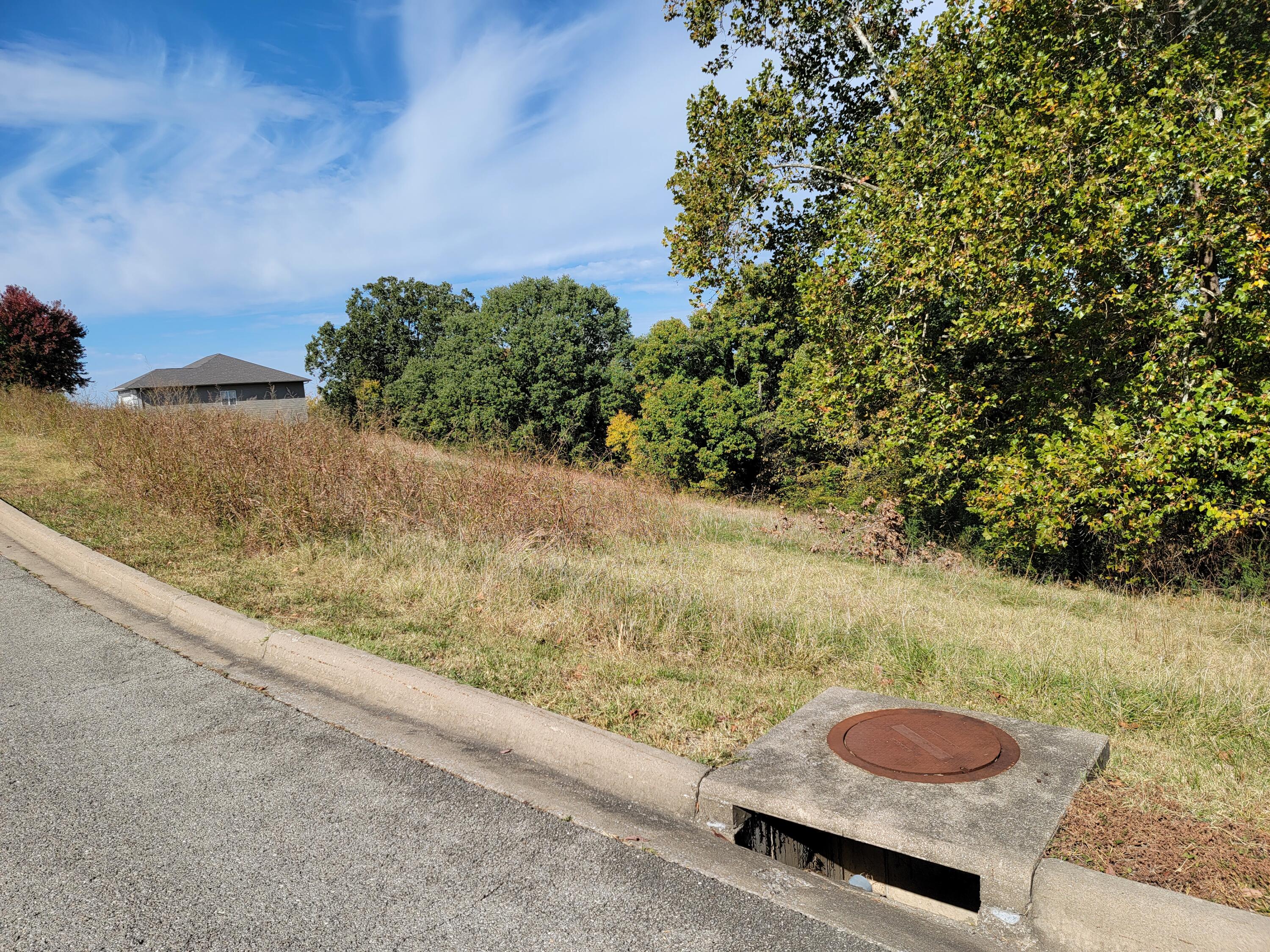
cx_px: 635
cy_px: 476
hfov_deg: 71.6
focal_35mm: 24
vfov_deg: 56.8
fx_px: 881
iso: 16
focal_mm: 6.7
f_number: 1.8
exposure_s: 1/1105
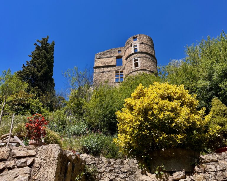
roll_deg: -3.2
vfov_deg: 43.0
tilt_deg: +32.6
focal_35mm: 34
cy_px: 114
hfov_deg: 52.9
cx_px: 114
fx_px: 228
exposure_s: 1/2632
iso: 50
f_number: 1.6
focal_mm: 5.1
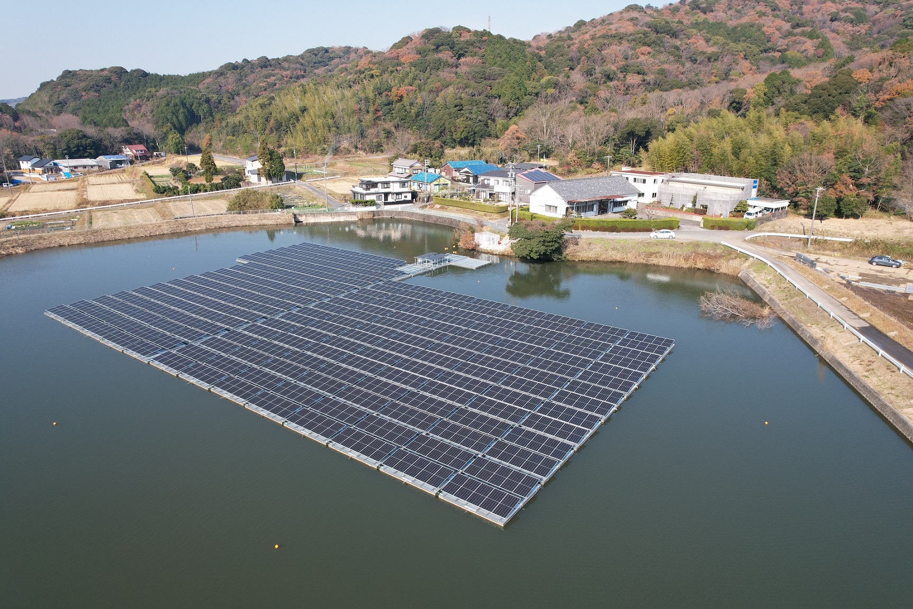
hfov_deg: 78.6
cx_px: 456
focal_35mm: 22
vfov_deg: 57.2
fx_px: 558
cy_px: 304
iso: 140
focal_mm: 8.38
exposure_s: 1/1250
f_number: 2.8
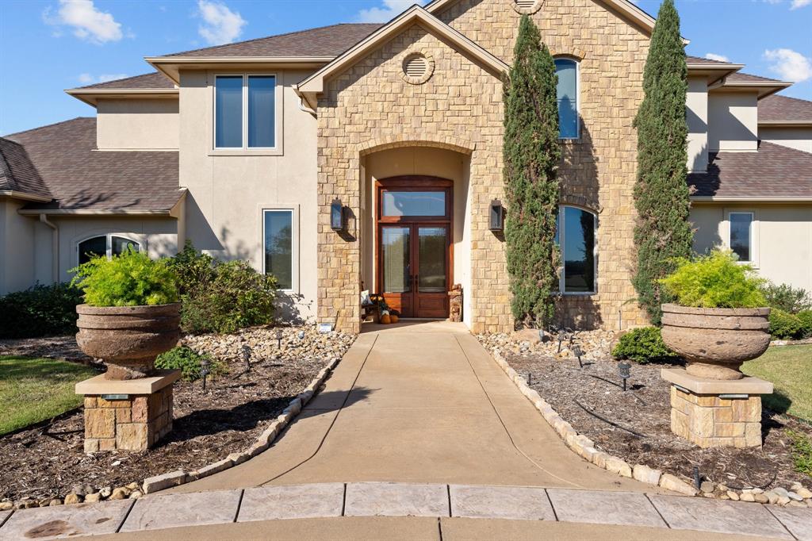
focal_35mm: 24
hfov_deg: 74.9
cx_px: 406
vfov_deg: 54.1
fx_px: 530
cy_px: 270
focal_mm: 23.5
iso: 250
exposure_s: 1/800
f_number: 8
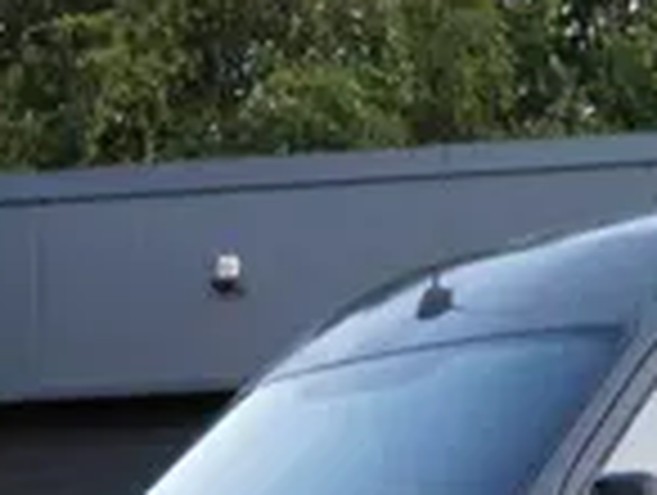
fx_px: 3118
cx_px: 670
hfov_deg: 11.9
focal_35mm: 164
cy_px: 464
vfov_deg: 9.0
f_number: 4
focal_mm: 9
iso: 400
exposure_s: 1/25
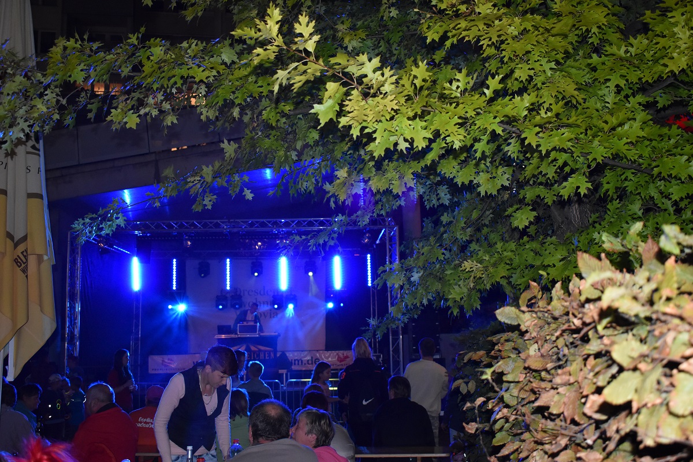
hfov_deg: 47.9
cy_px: 231
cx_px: 346
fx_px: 780
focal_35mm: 40
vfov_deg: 33.0
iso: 2000
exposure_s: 1/60
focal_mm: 27
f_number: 4
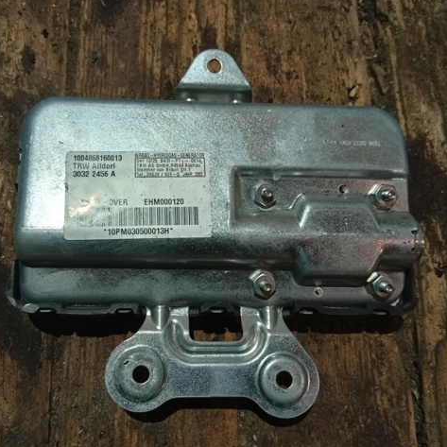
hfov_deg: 52.3
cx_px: 190
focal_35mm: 31
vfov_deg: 52.5
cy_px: 223
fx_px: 453
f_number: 1.8
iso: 585
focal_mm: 3.96
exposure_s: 1/33.3
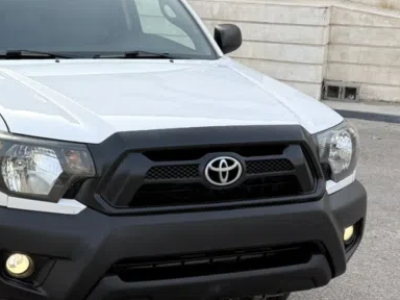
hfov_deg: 45.4
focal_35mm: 40
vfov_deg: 35.7
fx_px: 462
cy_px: 105
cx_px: 105
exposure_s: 1/1464
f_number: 1.78
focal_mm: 6.76
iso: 80
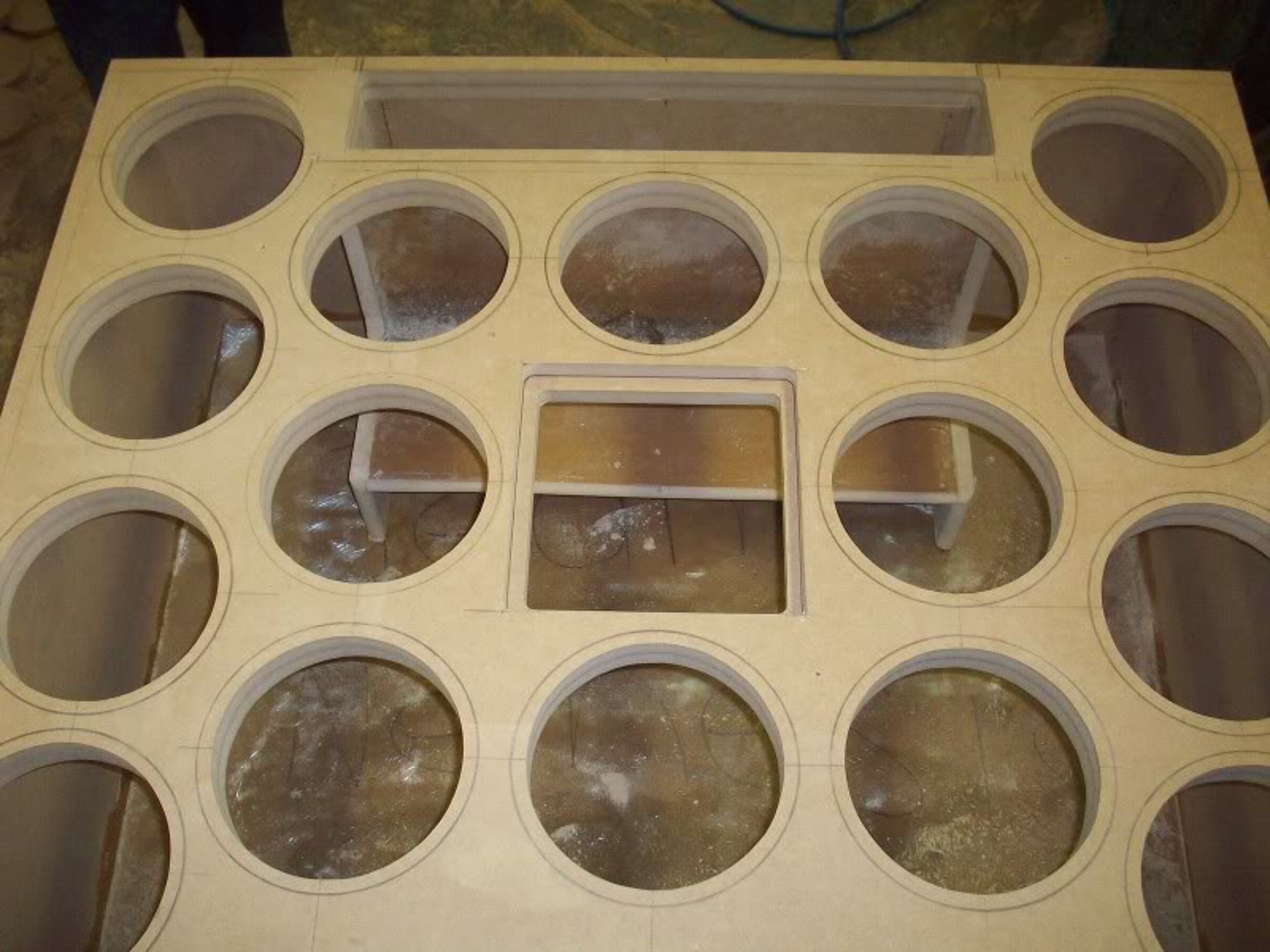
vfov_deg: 38.7
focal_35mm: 37
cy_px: 476
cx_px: 635
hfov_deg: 50.1
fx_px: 1357
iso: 200
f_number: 2.8
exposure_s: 1/64
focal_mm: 6.2
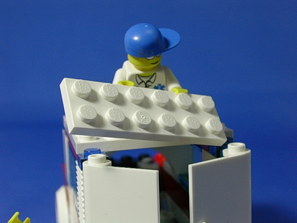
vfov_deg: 20.7
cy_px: 112
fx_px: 609
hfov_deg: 27.4
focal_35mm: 71
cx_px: 148
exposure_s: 1/30.2
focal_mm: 10.8
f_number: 3.7
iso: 70
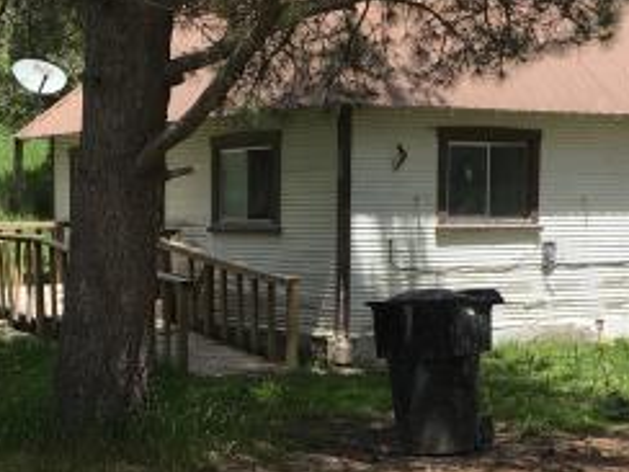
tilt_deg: -5.5
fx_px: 1381
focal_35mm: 76
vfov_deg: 19.2
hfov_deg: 25.6
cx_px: 268
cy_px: 356
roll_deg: +0.3
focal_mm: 4.15
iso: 25
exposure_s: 1/974
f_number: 2.2
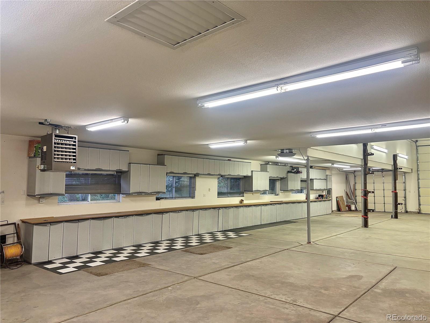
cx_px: 215
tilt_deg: +4.4
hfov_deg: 67.3
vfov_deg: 53.1
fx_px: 323
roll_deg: -0.2
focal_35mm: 26
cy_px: 162
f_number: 1.6
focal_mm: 5.96
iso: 100
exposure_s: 1/120
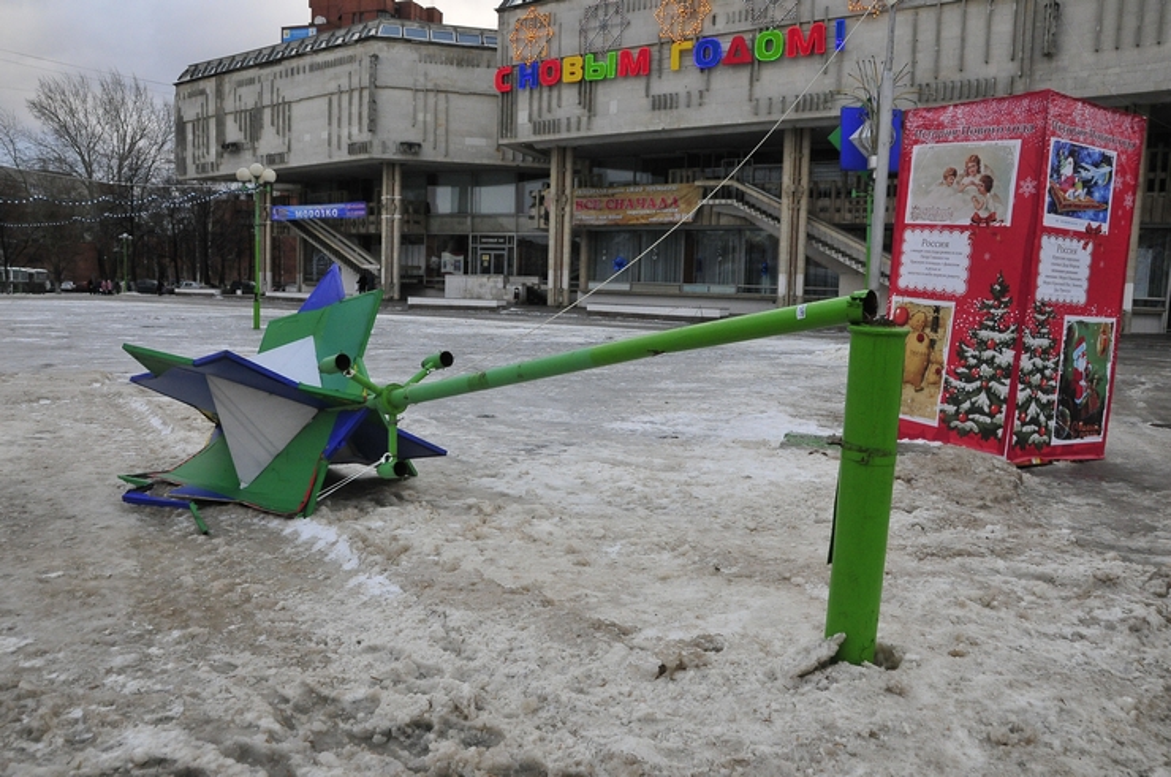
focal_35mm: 27
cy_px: 388
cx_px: 586
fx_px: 877
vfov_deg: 47.8
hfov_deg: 67.5
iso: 1250
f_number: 6.3
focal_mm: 18
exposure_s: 1/400
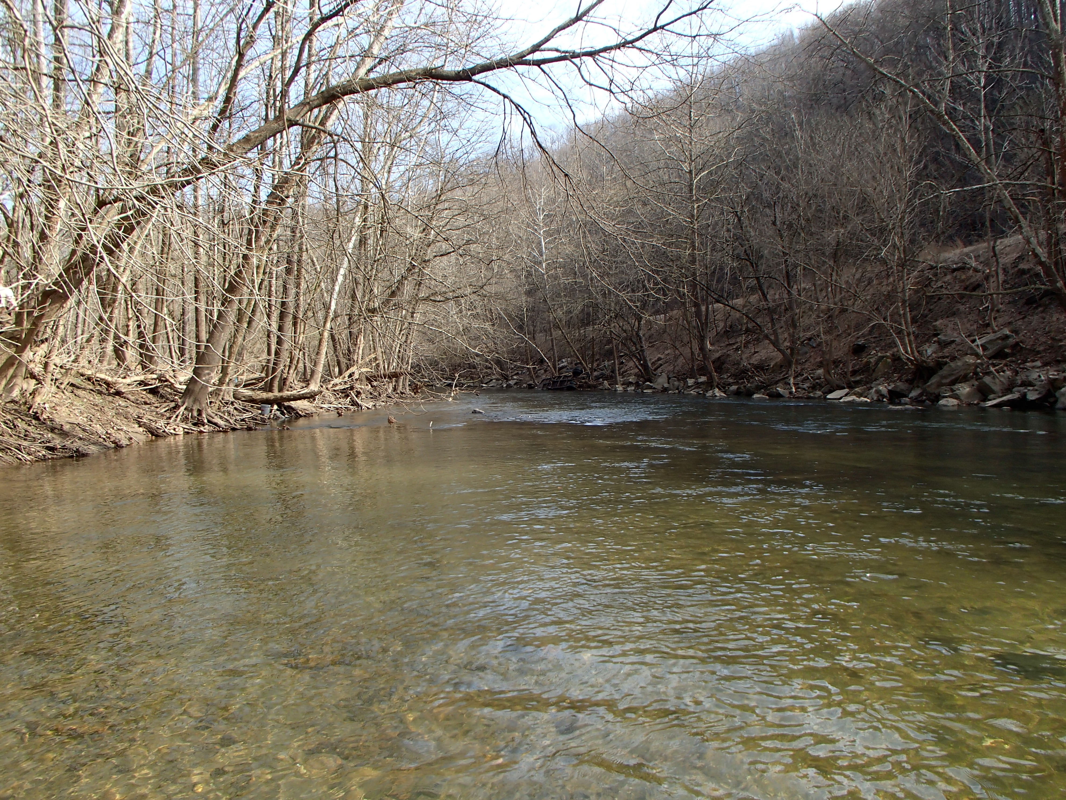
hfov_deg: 63.4
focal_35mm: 28
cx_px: 533
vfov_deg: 49.7
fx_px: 862
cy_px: 400
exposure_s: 1/200
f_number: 3.9
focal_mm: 5
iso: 100
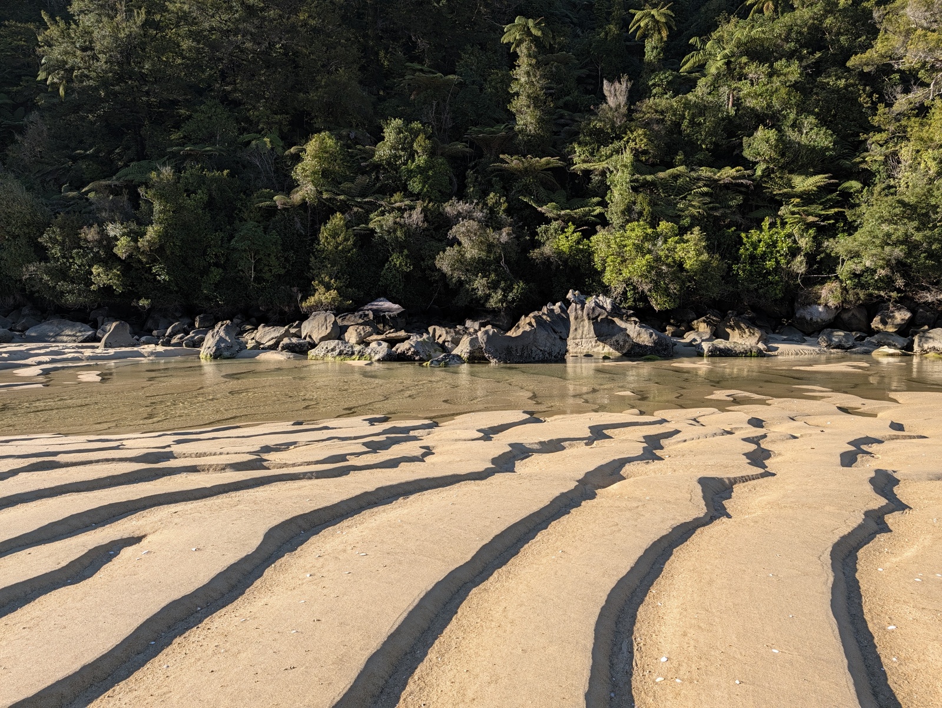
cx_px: 471
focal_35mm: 24
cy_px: 354
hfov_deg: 71.6
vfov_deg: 56.9
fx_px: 654
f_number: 1.68
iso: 23
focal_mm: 6.9
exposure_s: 1/865
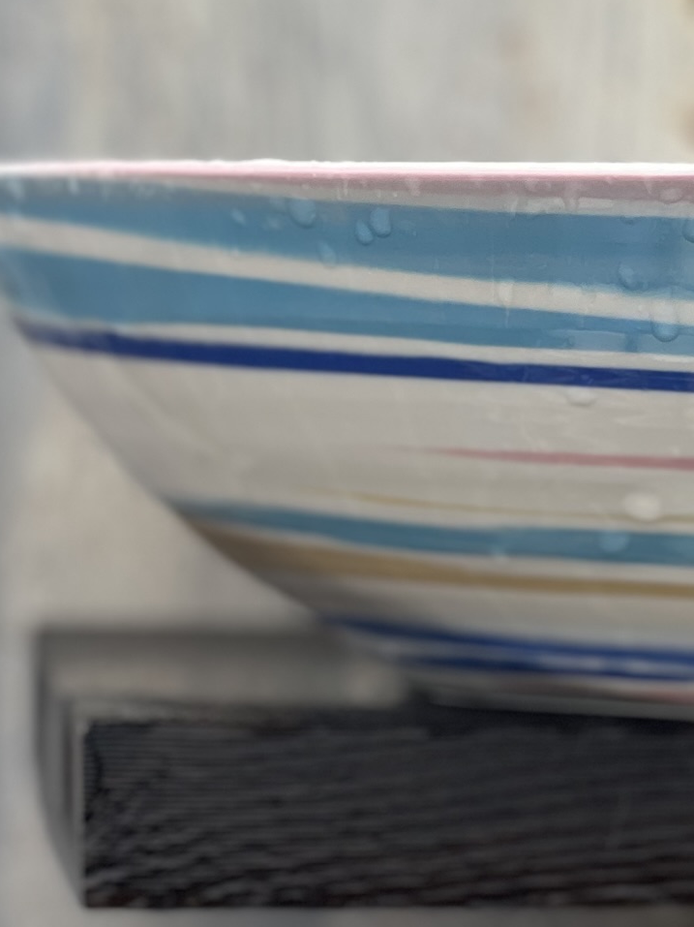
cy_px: 166
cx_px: 468
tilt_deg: +2.8
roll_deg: -1.1
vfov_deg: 12.2
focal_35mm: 161
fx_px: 4307
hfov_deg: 9.2
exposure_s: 1/121
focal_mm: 9
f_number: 2.8
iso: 32
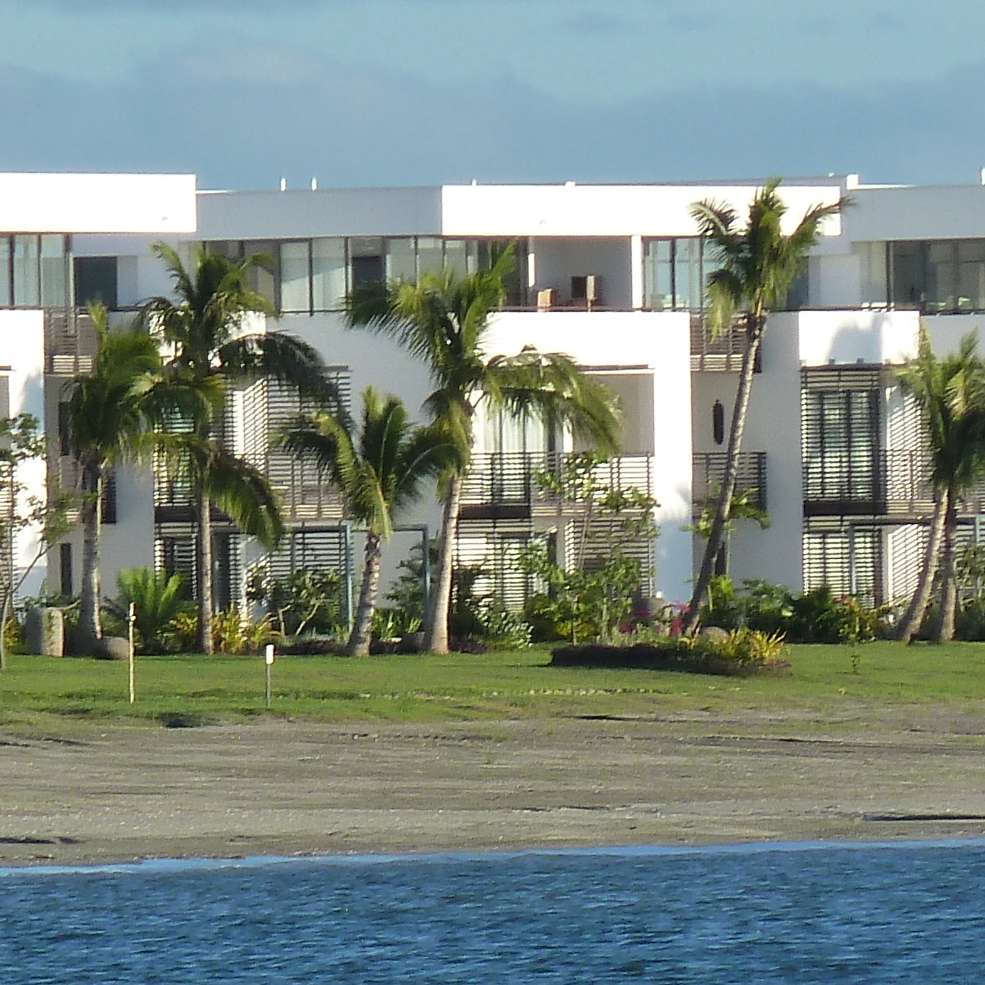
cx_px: 404
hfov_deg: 2.0
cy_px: 671
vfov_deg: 2.0
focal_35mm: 897
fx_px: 28877
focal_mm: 49.2
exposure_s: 1/250
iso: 125
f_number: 4.9
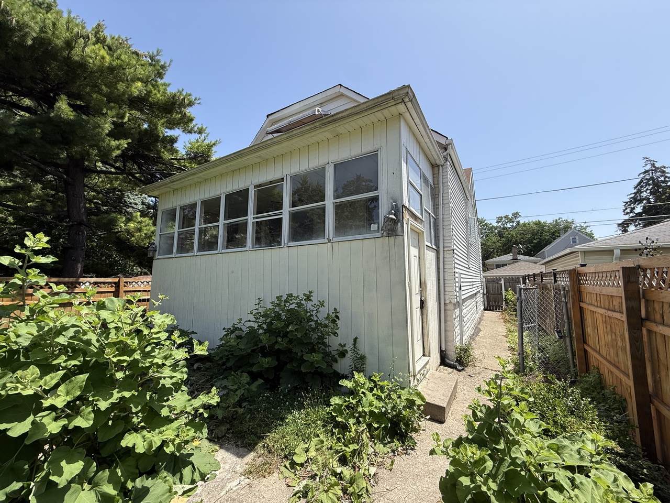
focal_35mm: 14
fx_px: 271
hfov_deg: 102.1
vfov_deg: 85.7
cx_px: 335
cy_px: 252
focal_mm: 2.22
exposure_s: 1/1167
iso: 50
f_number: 2.2
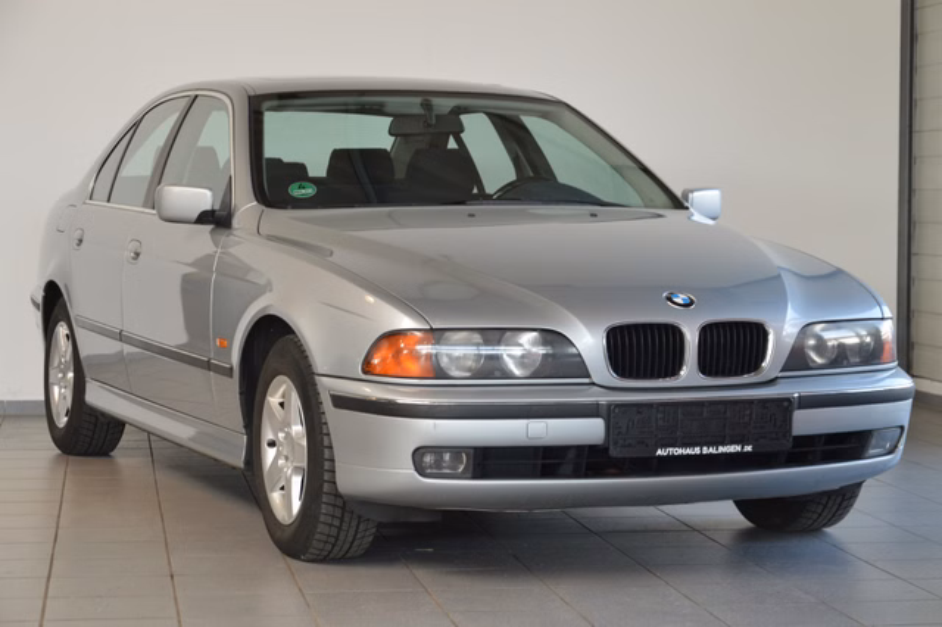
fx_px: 2275
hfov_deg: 23.4
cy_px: 314
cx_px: 471
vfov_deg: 15.7
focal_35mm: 87
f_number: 5
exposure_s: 1/60
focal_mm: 58
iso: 450
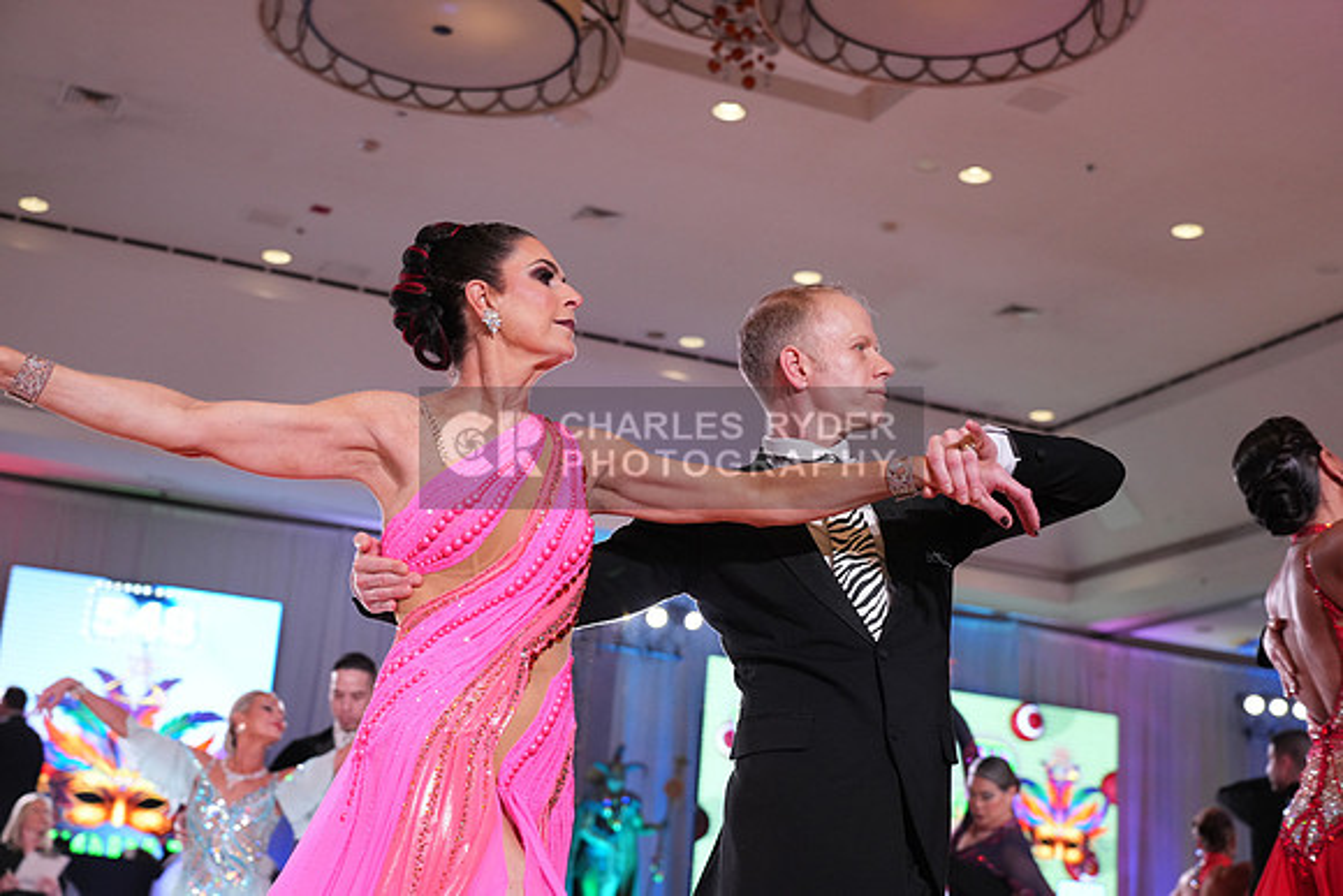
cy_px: 448
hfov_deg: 38.9
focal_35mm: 51
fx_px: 1903
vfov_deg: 26.5
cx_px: 672
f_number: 4
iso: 2500
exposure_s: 1/500
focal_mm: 51
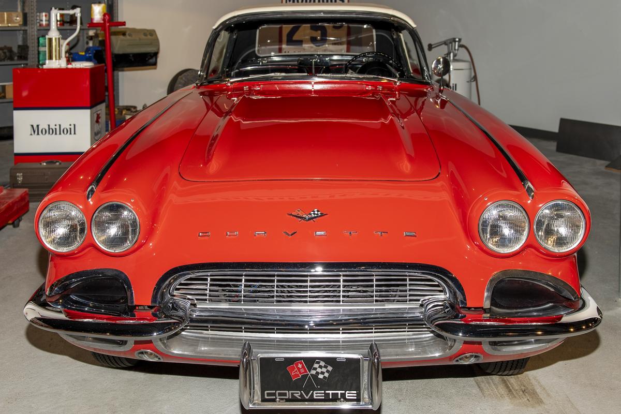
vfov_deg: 35.9
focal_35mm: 37
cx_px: 310
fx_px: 638
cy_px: 207
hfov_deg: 51.9
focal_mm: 31
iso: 250
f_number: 5
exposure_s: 1/60
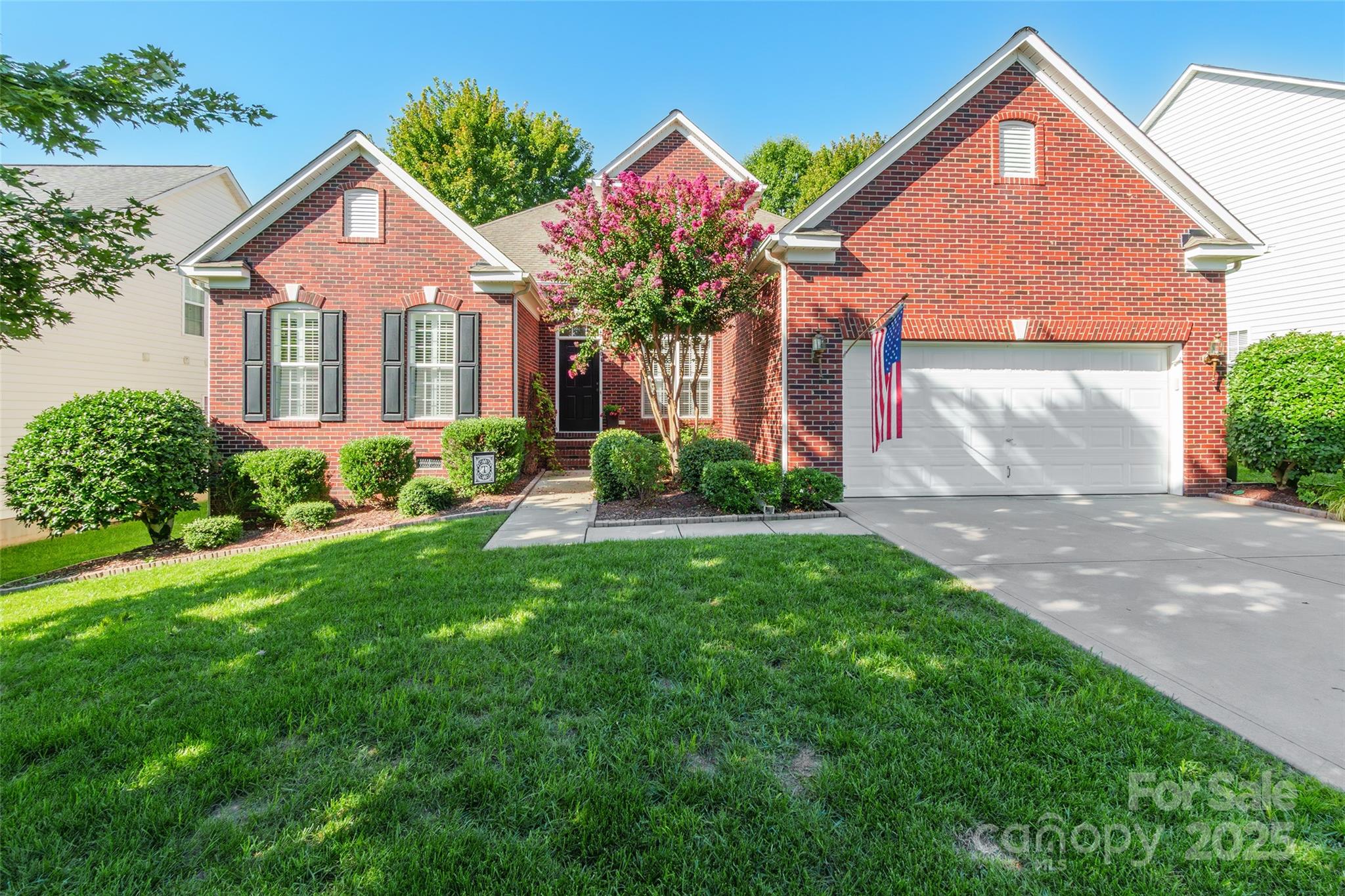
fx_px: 616
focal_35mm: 16
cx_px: 672
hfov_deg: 95.0
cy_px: 448
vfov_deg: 72.0
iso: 800
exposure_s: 1/250
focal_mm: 11
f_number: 11
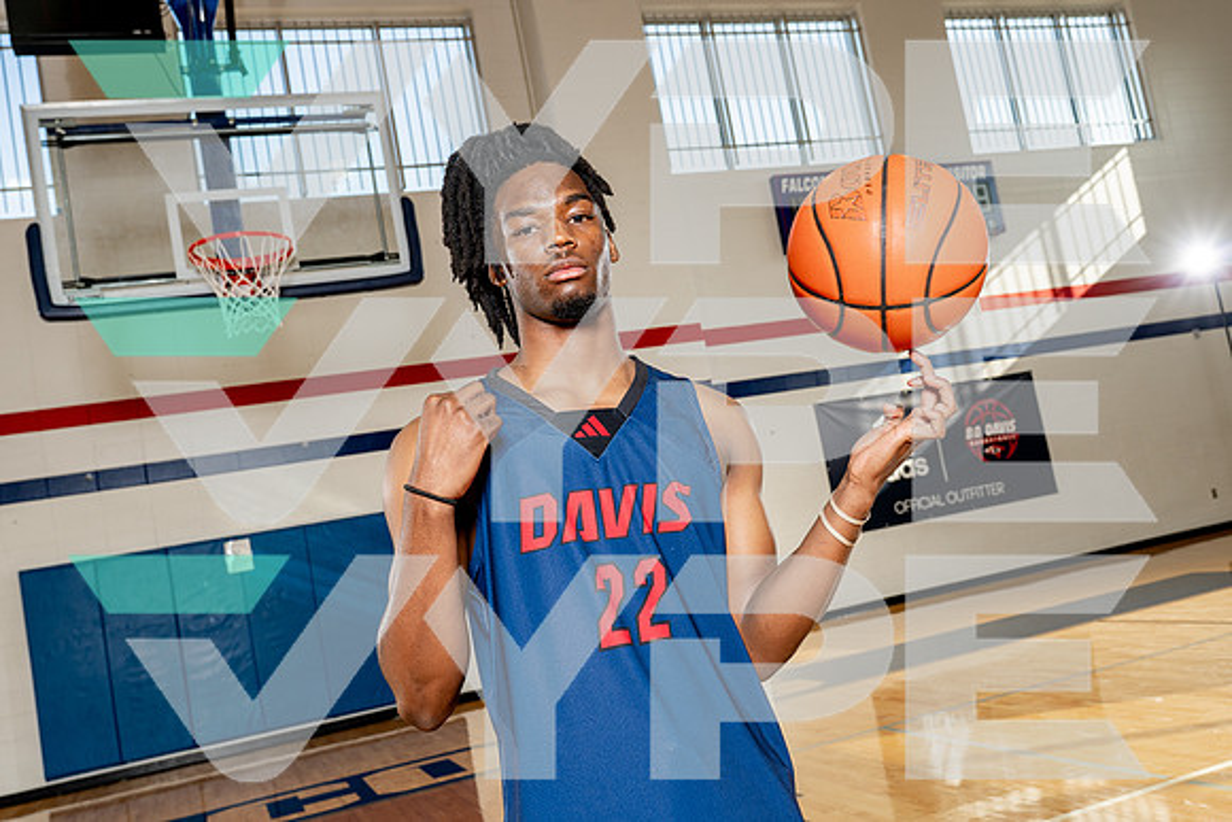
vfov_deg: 38.5
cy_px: 411
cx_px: 616
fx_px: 1176
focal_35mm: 34
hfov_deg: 55.3
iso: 320
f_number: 5.6
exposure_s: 1/250
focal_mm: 33
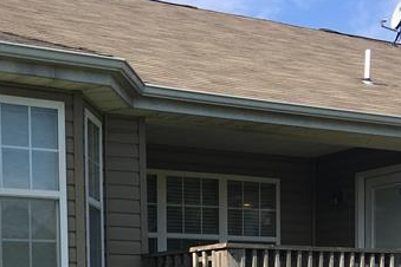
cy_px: 390
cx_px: 64
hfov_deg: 22.0
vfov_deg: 14.1
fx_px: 1014
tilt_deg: -1.7
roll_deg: +2.7
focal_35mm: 91
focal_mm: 4.15
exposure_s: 1/1304
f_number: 2.2
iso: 25
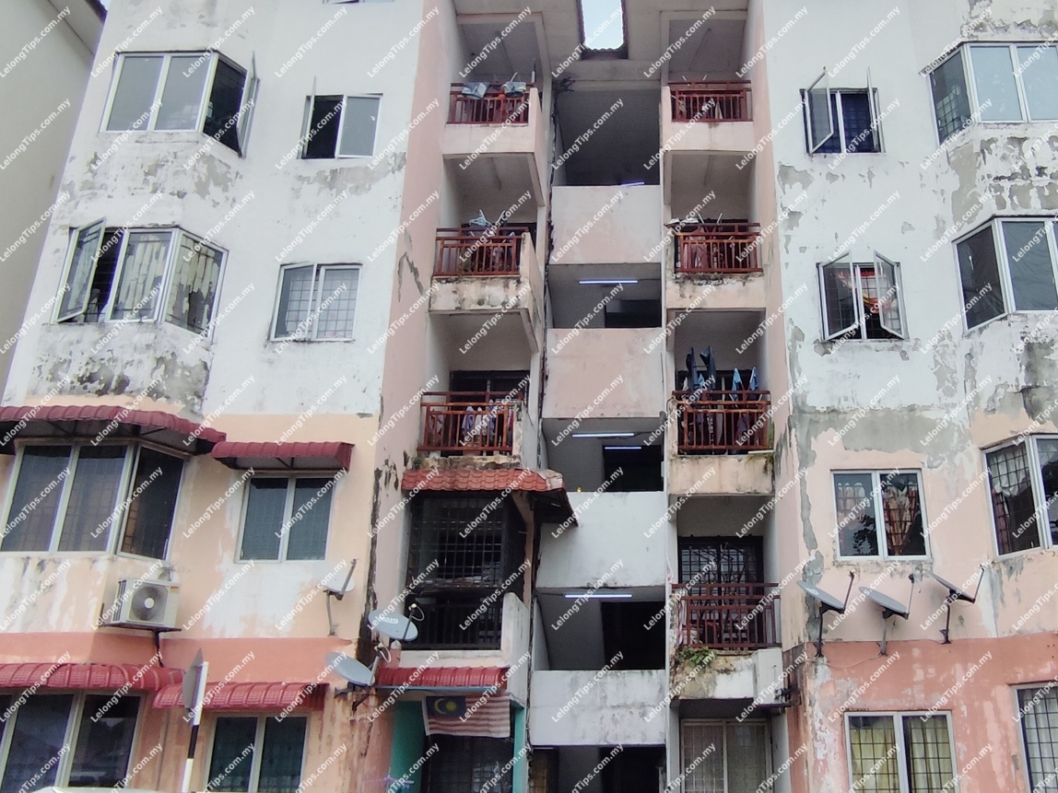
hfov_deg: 61.5
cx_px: 593
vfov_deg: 48.1
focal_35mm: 29
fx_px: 886
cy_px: 334
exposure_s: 1/1827
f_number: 2.2
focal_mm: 1.65
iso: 50
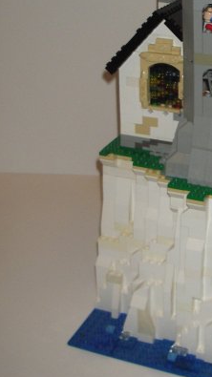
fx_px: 670
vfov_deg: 31.1
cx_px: 210
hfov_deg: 17.6
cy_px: 114
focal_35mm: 67
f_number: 3.3
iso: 100
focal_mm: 6.3
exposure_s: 1/30
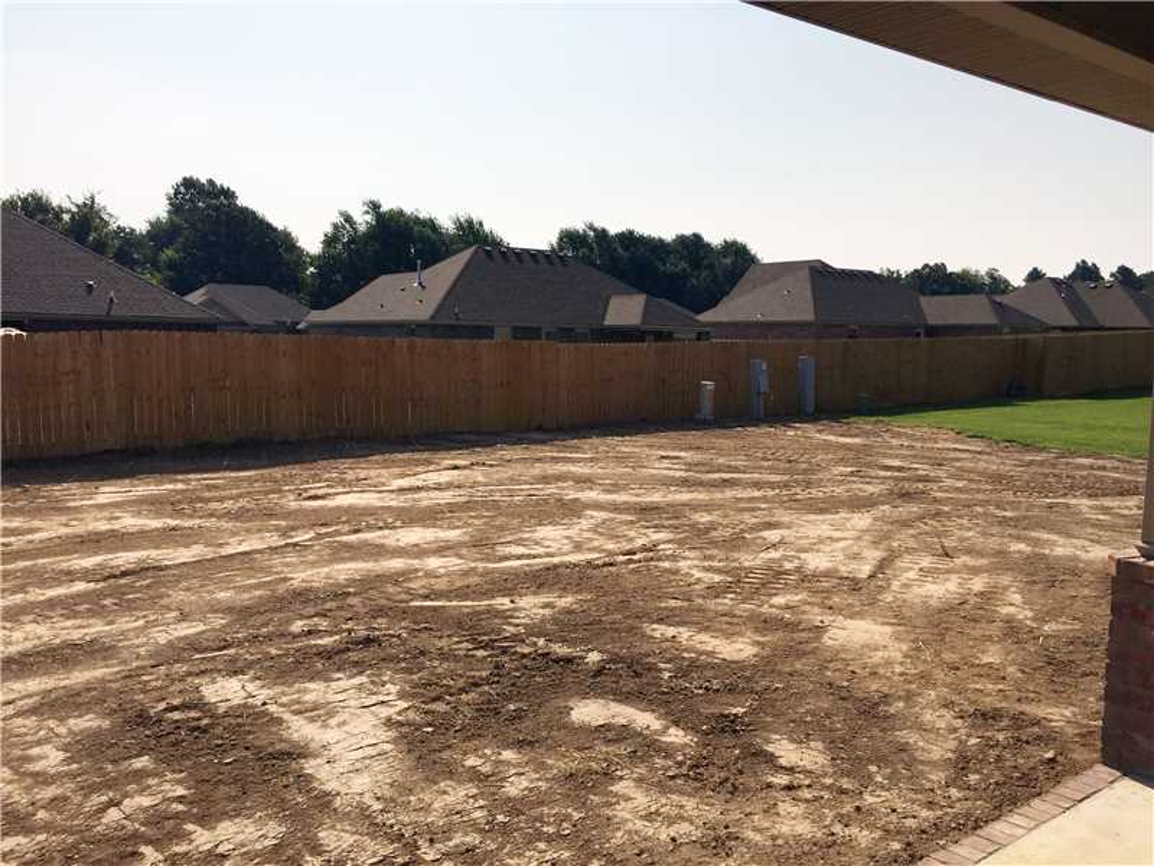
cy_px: 433
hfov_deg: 61.7
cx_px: 577
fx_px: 967
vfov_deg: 48.2
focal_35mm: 29
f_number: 2.2
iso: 32
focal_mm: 4.15
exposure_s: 1/6623
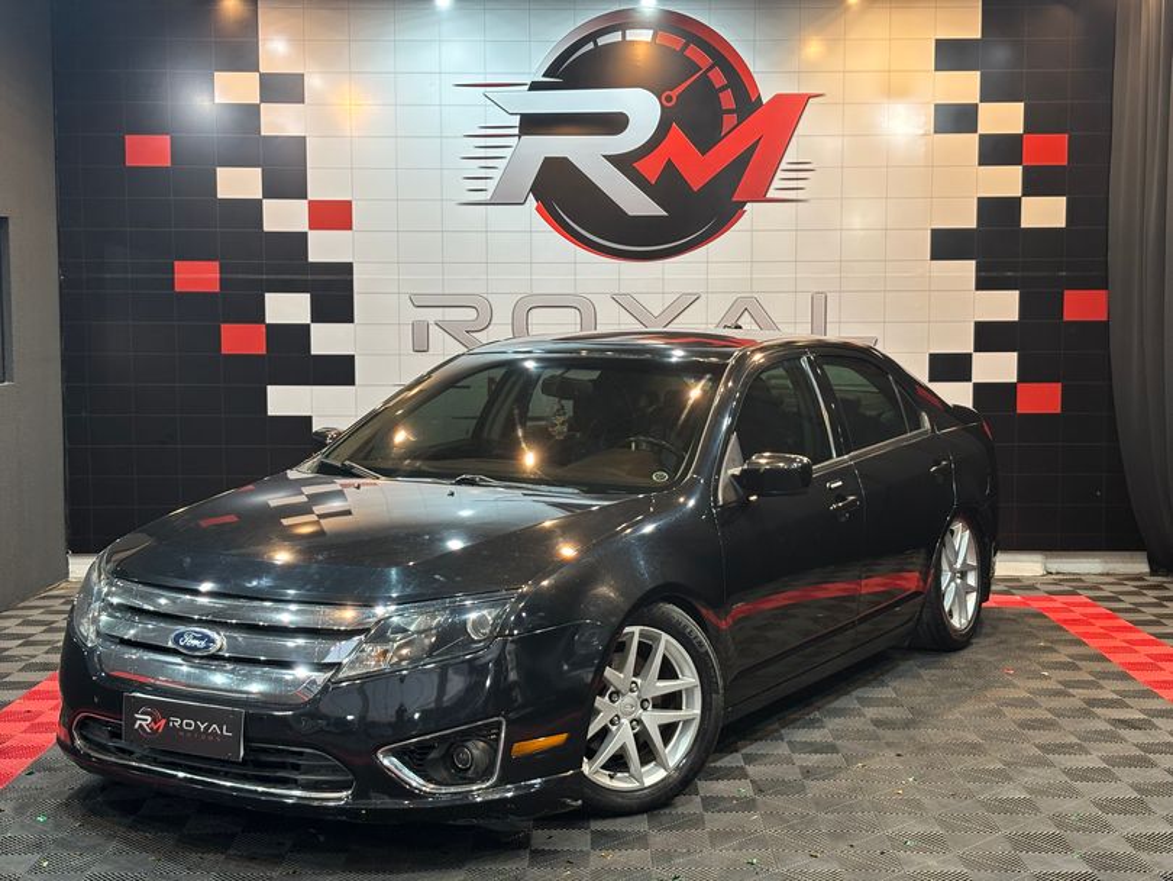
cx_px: 586
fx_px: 1763
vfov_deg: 28.0
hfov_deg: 36.8
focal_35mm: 52
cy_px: 440
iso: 80
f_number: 1.6
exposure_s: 1/60
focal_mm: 5.96
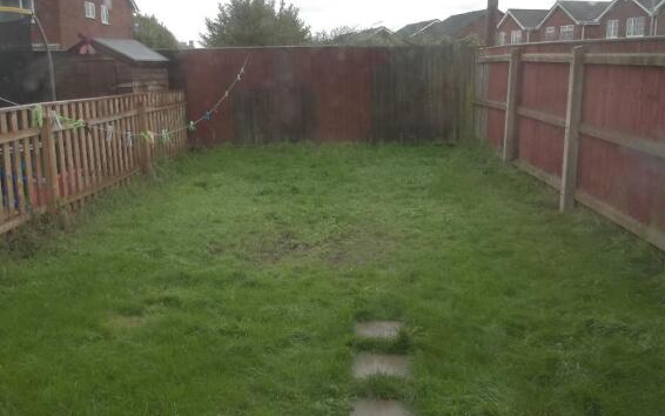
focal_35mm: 36
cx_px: 324
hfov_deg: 54.0
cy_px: 189
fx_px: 653
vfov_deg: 35.3
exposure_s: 1/60
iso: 80
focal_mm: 5.9
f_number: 3.3
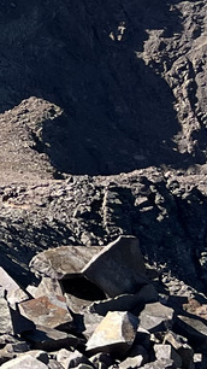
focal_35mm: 148
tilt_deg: -12.2
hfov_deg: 6.7
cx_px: -572
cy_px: -34
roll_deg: +1.1
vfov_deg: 14.2
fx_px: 1445
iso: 50
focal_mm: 5.7
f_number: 1.5
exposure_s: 1/4630
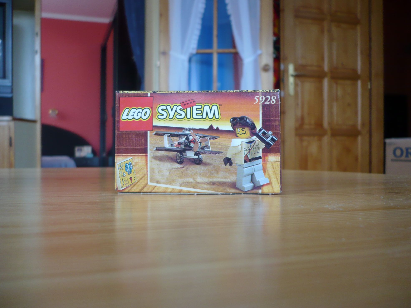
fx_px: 416
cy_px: 154
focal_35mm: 35
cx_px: 206
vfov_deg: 40.7
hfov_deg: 52.6
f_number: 2.8
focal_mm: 5.8
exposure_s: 1/30
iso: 100
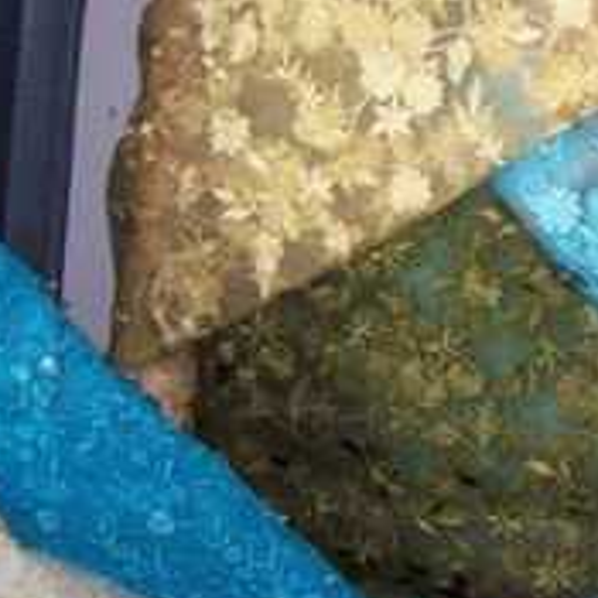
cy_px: 200
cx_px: 591
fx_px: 1779
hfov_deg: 18.6
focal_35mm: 91
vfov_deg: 19.0
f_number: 2.7
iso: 200
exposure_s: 1/64
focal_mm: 6
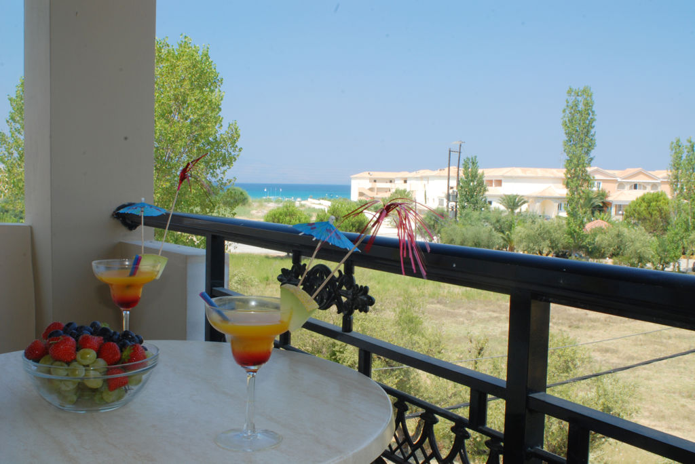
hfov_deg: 53.1
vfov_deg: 36.9
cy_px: 232
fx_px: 695
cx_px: 348
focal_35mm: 36
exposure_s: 1/10
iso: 200
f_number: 22
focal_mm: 24
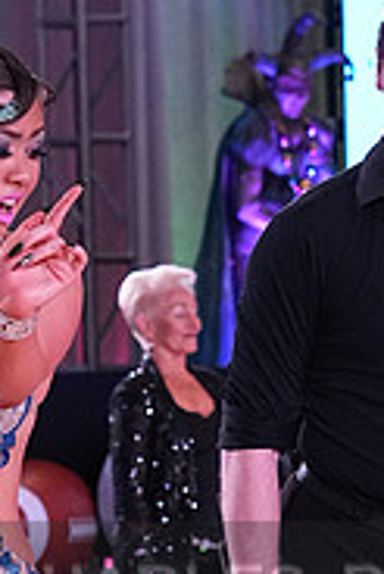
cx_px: 186
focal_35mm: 362
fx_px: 5781
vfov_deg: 5.7
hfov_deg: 3.8
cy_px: 627
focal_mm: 77
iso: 3200
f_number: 5.6
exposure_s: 1/400
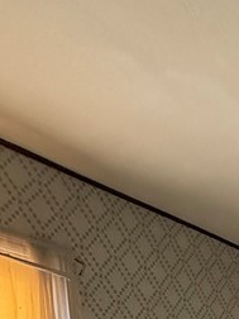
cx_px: 359
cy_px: 539
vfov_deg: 23.0
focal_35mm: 57
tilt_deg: -12.8
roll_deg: -1.3
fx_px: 525
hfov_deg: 21.5
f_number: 2.2
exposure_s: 1/60
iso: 800
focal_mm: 2.22
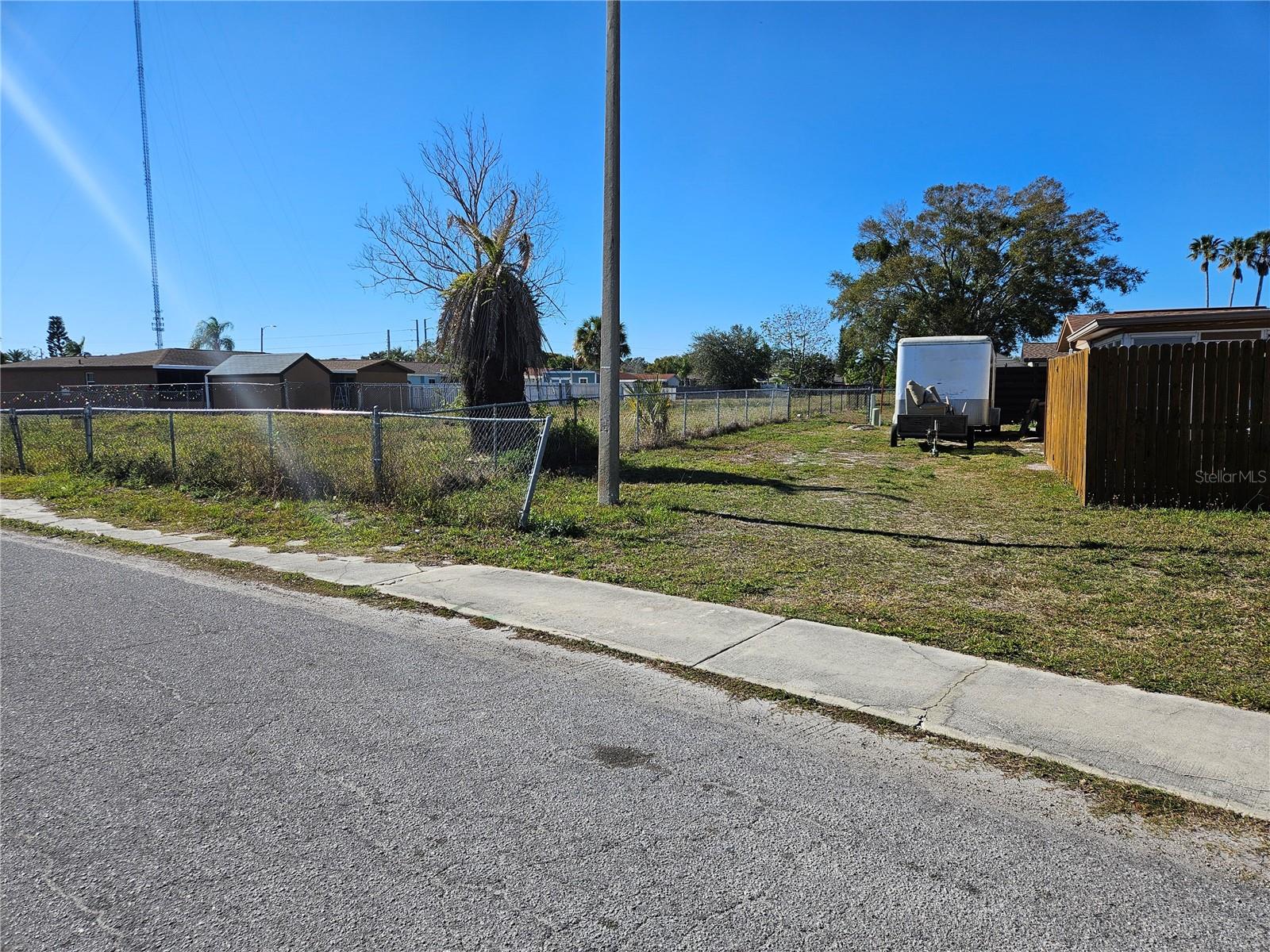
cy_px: 476
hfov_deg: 73.9
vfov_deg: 58.9
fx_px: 844
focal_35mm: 23
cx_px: 635
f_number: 1.8
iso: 25
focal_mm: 5.4
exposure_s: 1/2614
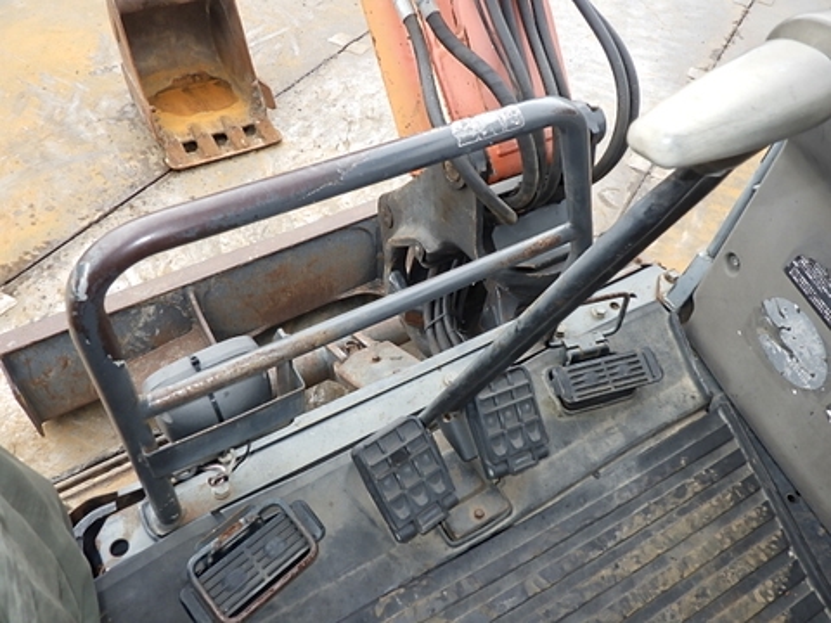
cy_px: 312
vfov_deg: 49.7
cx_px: 416
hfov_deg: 63.4
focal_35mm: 28
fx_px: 672
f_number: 3.5
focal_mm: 5
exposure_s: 1/160
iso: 125
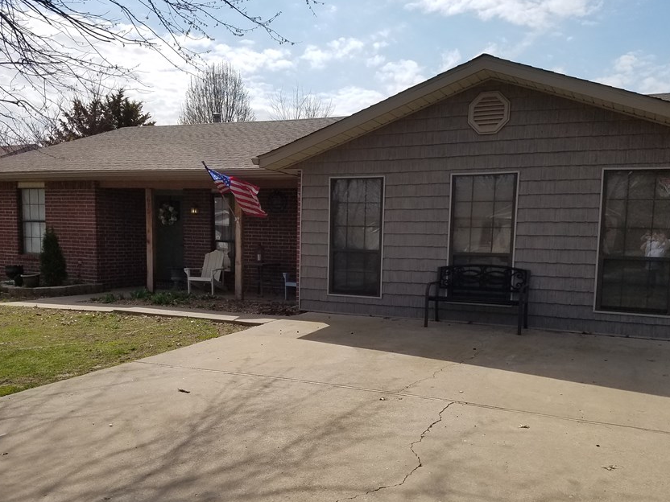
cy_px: 273
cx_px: 363
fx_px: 619
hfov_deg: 56.7
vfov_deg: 44.1
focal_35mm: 32
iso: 50
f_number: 1.7
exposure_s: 1/4960
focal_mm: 4.2
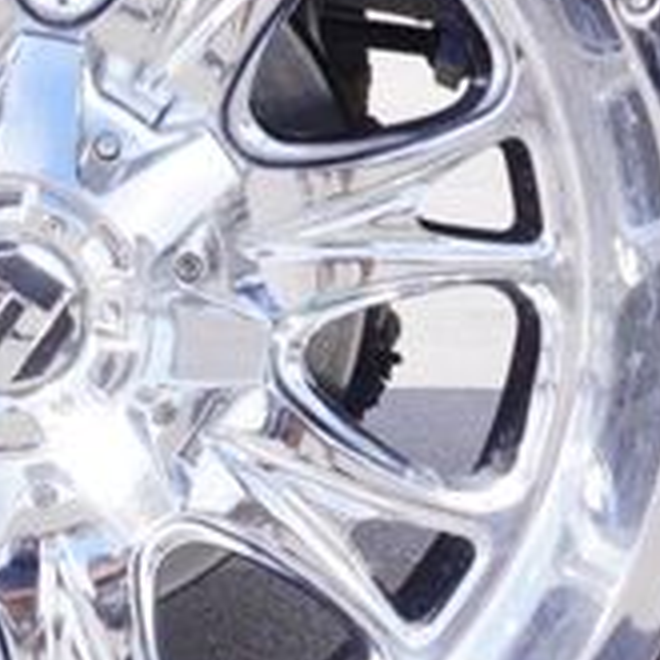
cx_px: -20
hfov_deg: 13.5
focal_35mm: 127
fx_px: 2740
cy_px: 216
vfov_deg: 13.7
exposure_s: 1/100
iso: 100
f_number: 7.1
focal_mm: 16
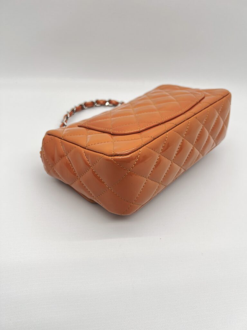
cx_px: 124
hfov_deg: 53.1
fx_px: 247
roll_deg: -7.4
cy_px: 165
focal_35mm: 26
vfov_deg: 67.3
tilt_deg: -39.5
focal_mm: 5.7
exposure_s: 1/132
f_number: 1.5
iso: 32
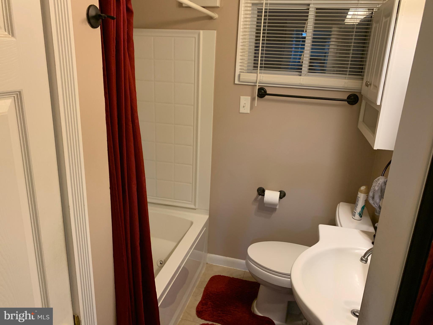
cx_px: 216
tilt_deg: -18.3
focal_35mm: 26
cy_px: 162
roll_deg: -2.3
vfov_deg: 53.1
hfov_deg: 67.3
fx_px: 325
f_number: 1.8
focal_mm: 4.25
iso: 200
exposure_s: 1/60
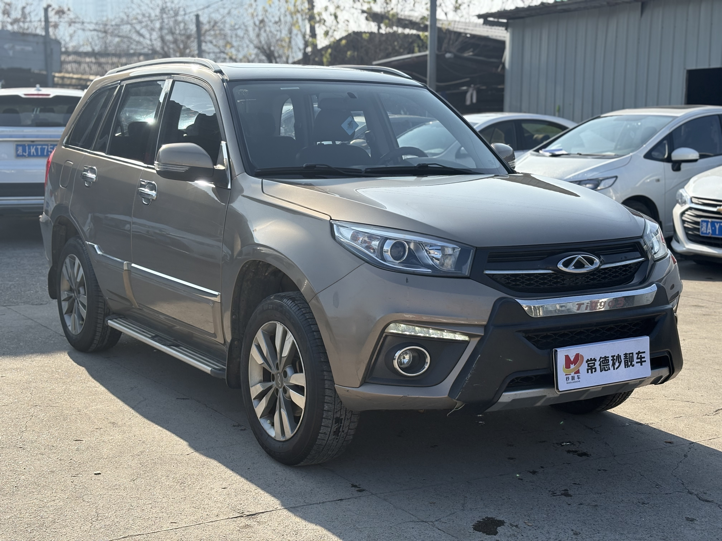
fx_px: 1085
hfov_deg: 36.8
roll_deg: -0.5
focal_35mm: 52
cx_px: 361
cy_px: 270
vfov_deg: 28.0
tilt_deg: -7.2
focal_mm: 5.96
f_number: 1.6
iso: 50
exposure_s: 1/2545
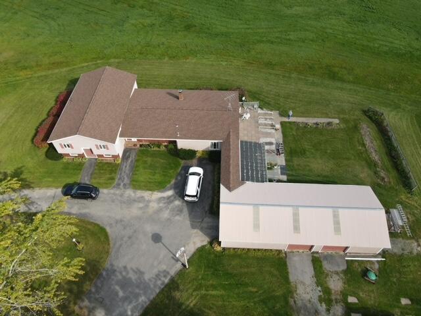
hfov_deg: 71.6
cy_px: 158
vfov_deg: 56.8
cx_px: 210
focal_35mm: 24
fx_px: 292
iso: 100
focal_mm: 4.5
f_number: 2.8
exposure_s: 1/350
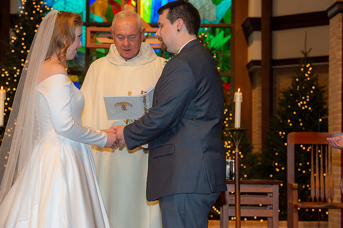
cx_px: 172
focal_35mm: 105
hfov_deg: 19.5
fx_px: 1000
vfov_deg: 13.0
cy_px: 114
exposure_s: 1/100
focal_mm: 105
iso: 1600
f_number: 7.1
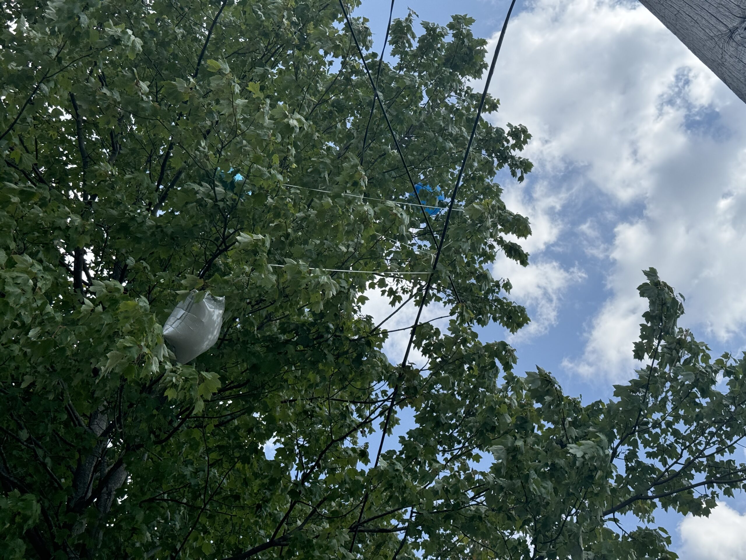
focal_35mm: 48
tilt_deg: +56.1
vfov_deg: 30.3
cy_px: 280
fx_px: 1034
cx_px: 373
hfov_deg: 39.7
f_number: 1.78
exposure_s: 1/4049
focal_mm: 6.76
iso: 64
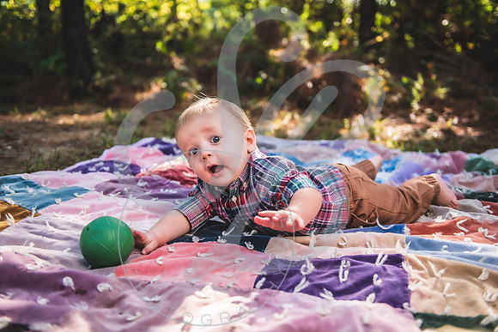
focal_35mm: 40
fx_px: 553
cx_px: 249
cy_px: 166
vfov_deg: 33.4
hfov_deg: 48.4
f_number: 2.8
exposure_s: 1/160
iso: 100
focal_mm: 40
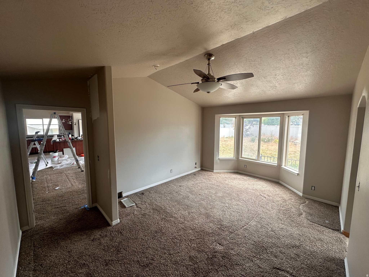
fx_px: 149
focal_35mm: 14
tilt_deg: -6.7
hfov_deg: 102.1
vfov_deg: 85.7
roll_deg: -0.6
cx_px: 184
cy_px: 138
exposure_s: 1/99
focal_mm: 2.22
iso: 40
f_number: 2.2
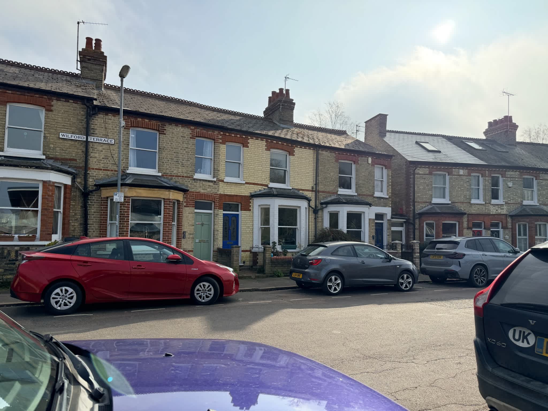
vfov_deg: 56.8
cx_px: 274
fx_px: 380
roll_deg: -0.4
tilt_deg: +5.6
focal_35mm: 24
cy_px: 206
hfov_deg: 71.6
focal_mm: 6.8
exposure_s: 1/7353
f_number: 1.8
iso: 80
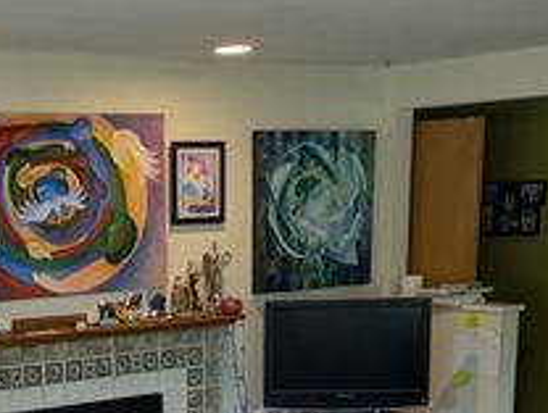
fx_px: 1142
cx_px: 126
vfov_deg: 19.8
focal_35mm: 72
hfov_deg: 26.6
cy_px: 438
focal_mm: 5.43
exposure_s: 1/120
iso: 154
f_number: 1.89
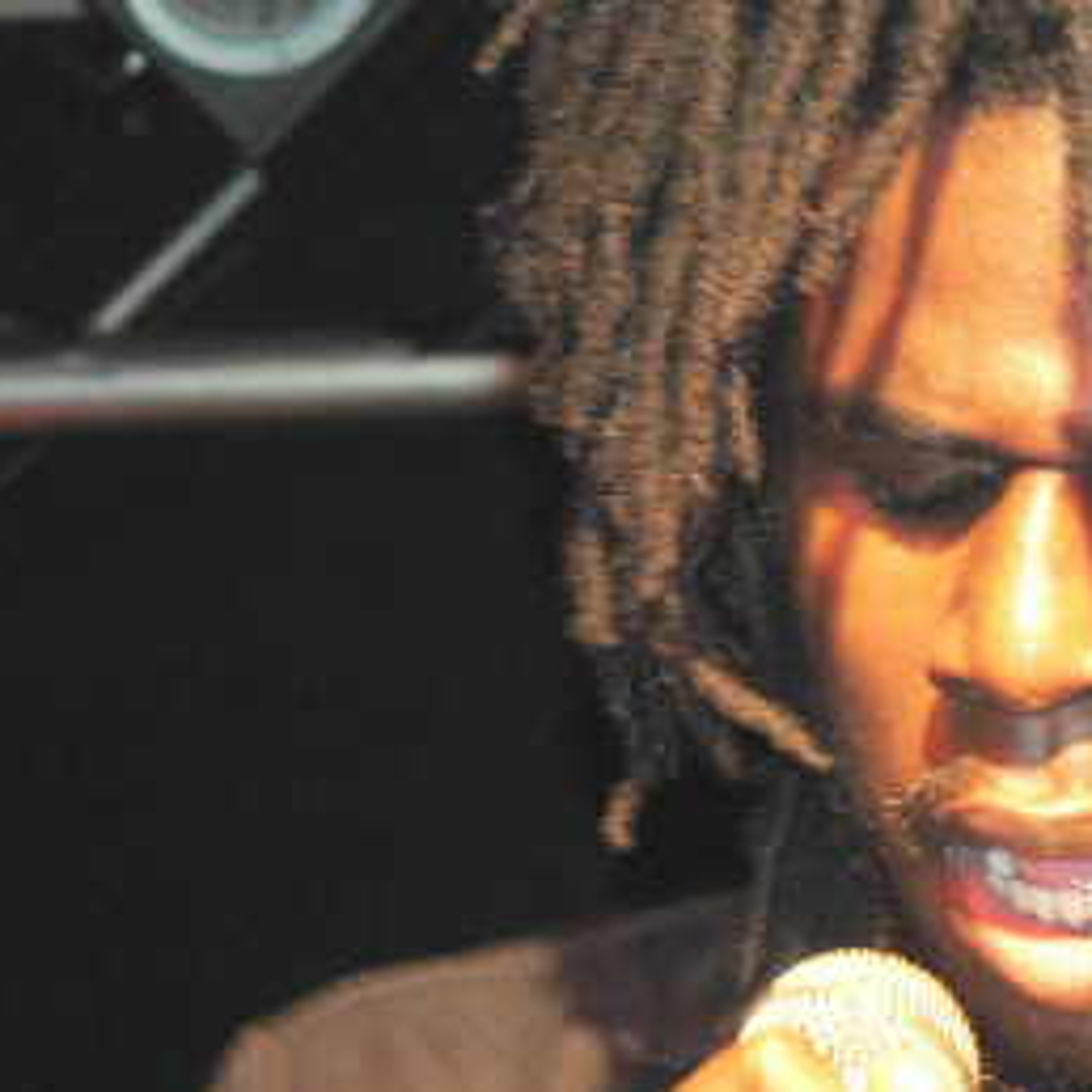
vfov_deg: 5.6
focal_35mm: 315
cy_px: 614
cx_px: 885
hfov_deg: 5.6
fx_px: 11242
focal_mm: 26.2
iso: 400
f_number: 3.3
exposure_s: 1/60
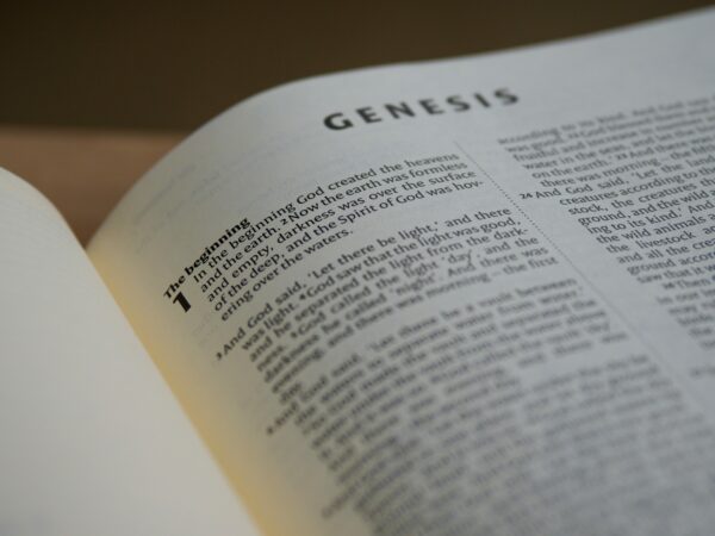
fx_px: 2066
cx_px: 358
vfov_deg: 14.8
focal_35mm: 100
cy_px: 268
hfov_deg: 19.6
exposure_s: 1/160
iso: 200
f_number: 4
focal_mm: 50
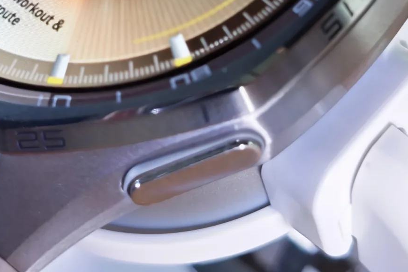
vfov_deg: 12.2
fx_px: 1247
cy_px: -35
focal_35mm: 110
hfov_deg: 18.6
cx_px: 202
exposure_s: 1/50
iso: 80
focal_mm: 5.4
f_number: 1.6
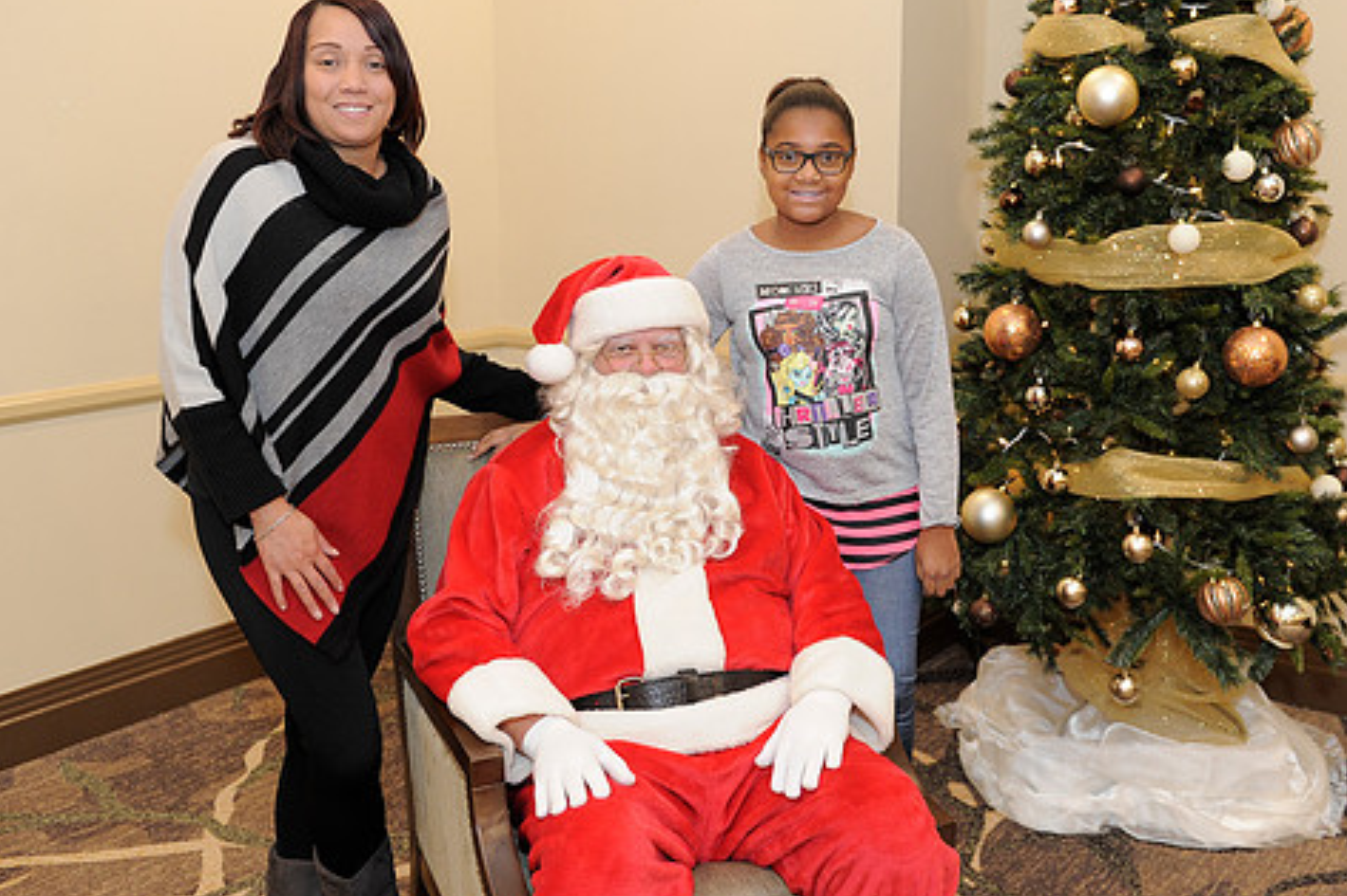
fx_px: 1421
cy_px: 373
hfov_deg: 50.7
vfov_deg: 34.9
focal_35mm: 38
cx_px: 709
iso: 1600
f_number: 4
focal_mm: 31
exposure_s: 1/100
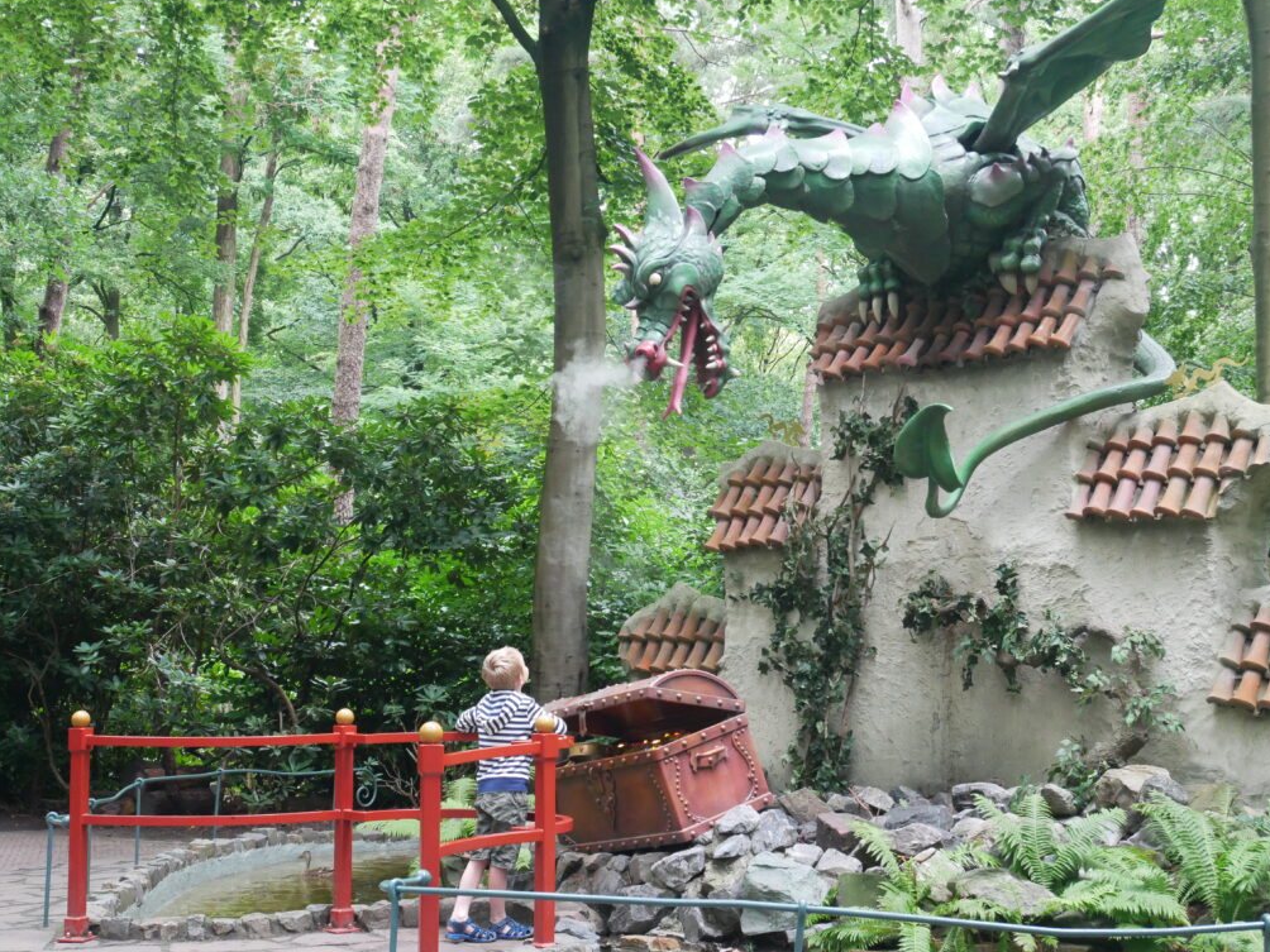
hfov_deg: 37.5
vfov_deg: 28.6
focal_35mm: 51
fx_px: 1871
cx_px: 626
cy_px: 467
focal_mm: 25
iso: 2000
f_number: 5.1
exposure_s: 1/60
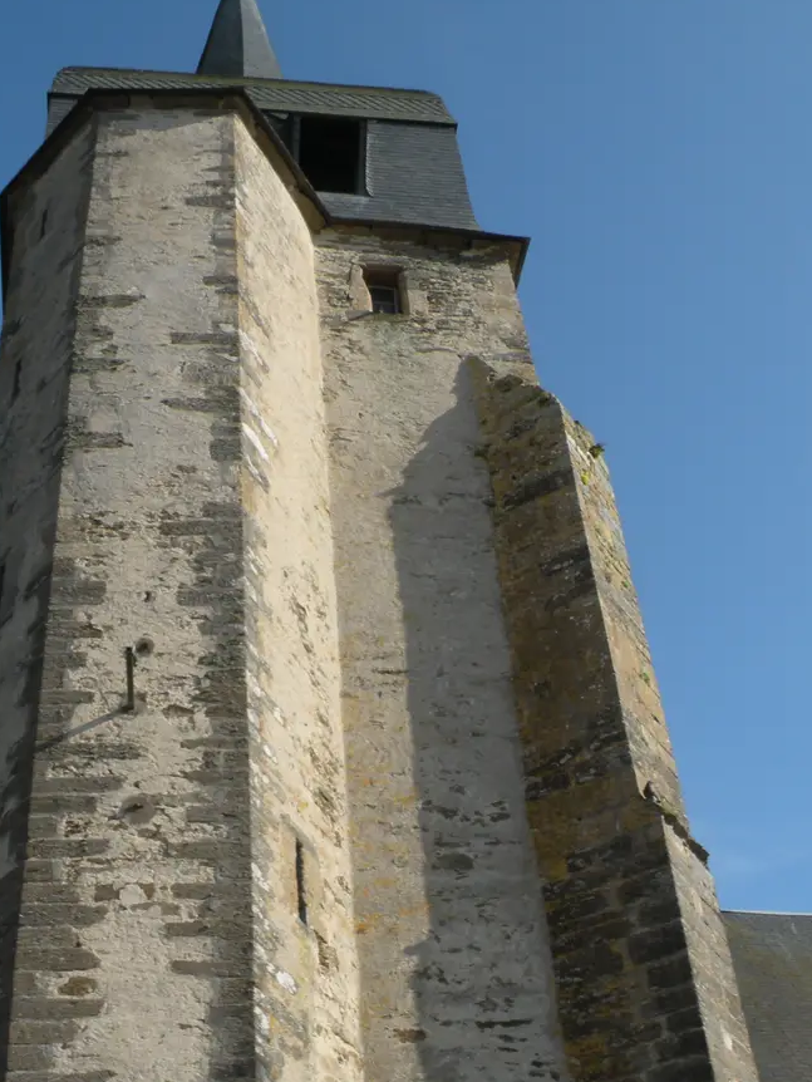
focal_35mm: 49
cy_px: 687
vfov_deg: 38.6
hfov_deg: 29.5
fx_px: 1532
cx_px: 284
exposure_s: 1/248
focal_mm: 5.8
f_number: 7.1
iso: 64
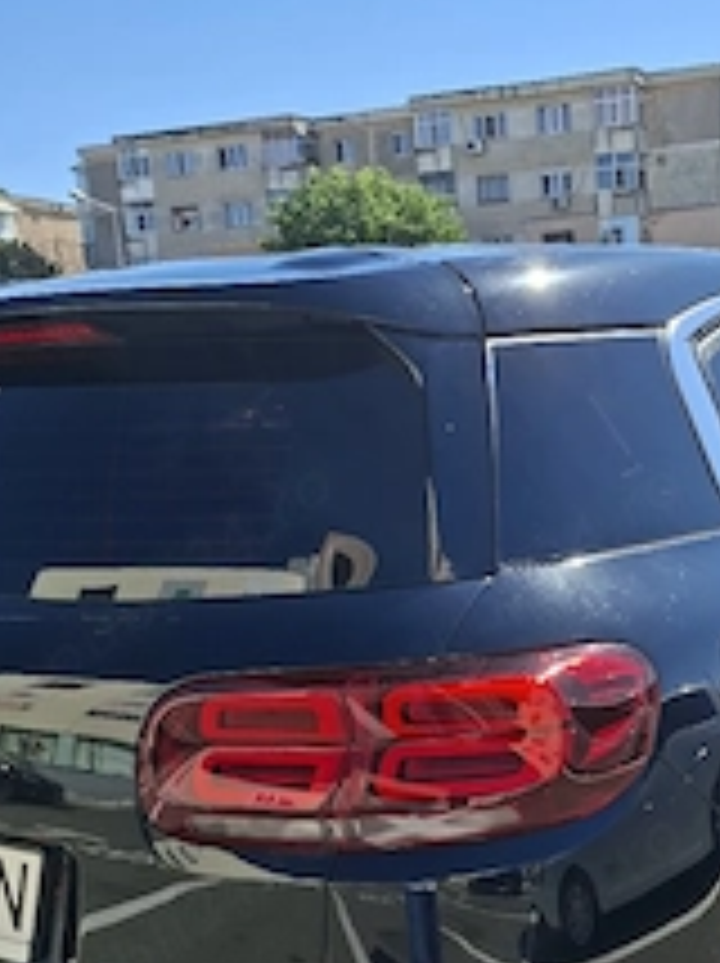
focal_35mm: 43
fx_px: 1195
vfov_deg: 43.4
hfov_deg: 32.2
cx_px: 626
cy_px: 630
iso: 50
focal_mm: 5.54
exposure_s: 1/2500
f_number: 1.8
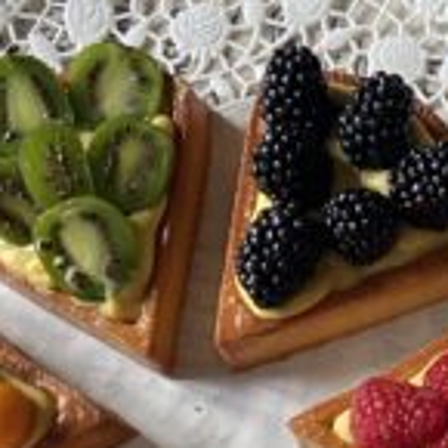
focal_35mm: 106
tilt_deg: -80.7
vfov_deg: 15.9
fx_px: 1552
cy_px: 519
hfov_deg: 15.4
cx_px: 632
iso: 125
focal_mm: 4.25
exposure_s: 1/60
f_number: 1.8
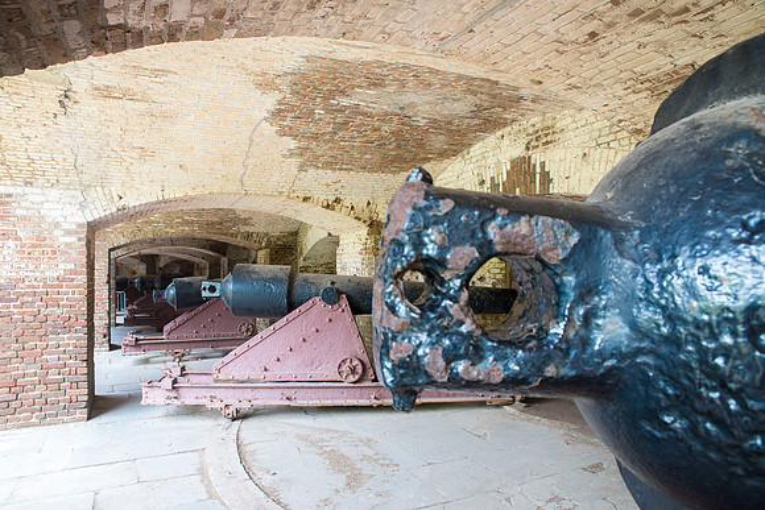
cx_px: 382
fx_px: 510
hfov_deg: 73.7
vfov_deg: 53.2
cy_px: 255
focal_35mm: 24
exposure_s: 1/25
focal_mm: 24
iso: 800
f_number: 10
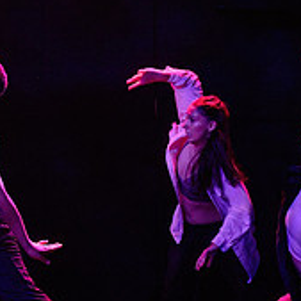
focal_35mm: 356
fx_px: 3502
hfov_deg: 4.9
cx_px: 111
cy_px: 178
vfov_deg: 4.9
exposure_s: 1/250
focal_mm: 98
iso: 1600
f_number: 2.8
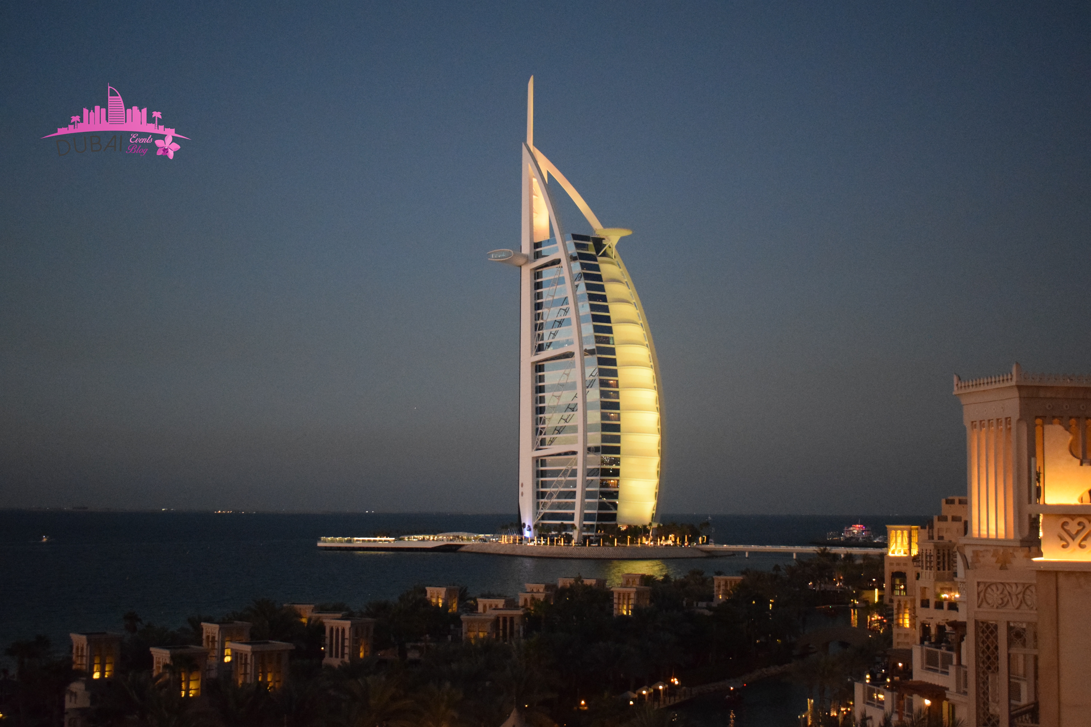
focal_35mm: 51
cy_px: 364
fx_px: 1545
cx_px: 546
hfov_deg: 38.9
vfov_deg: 26.5
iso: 6400
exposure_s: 1/50
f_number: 4.5
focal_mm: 34
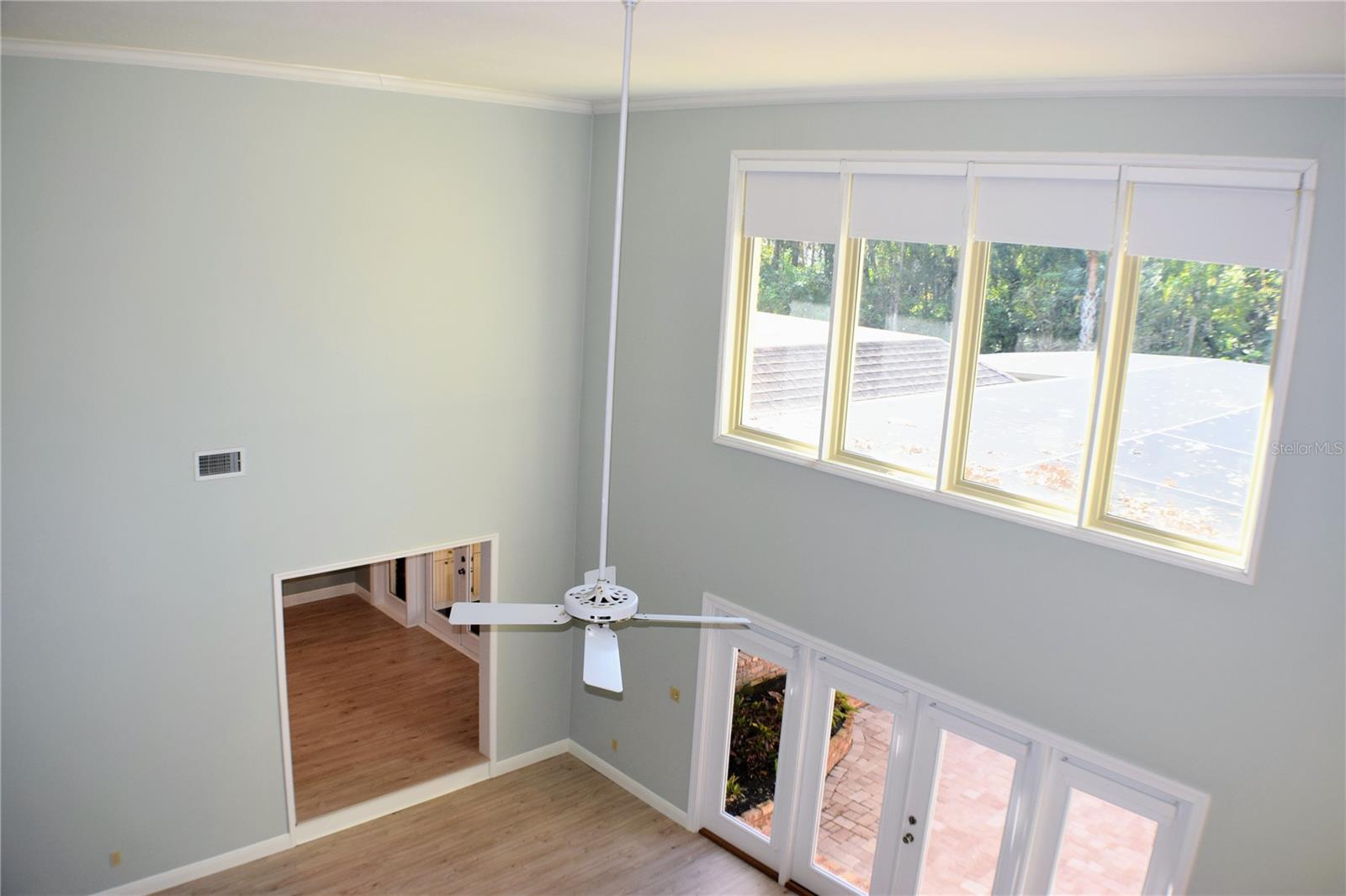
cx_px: 673
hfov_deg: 53.1
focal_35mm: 36
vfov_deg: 36.9
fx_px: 1346
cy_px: 448
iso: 400
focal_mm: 24
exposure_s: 1/125
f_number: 5.6
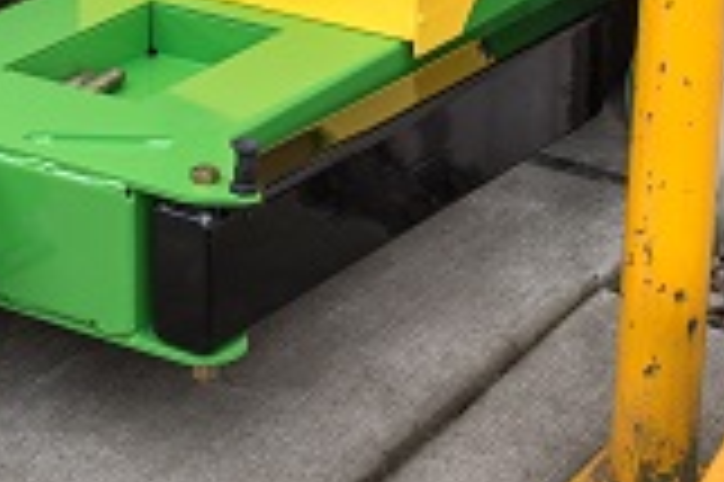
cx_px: 283
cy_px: -191
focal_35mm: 118
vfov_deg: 11.2
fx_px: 2371
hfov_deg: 17.3
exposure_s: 1/100
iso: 100
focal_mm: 38
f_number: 5.6
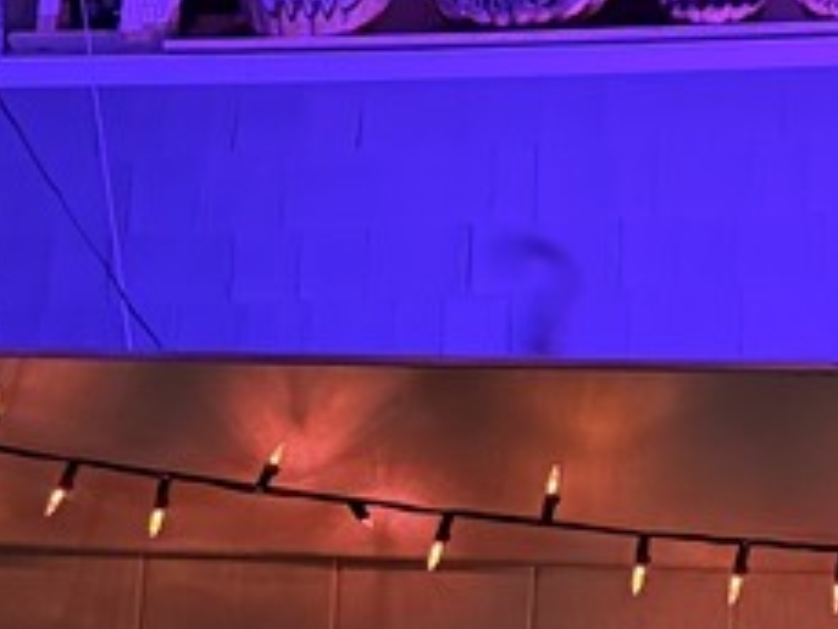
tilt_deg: +12.6
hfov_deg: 15.8
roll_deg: +0.3
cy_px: -585
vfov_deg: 11.9
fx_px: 2737
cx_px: 1314
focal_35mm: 113
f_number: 1.78
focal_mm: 6.76
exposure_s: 1/30
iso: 1600
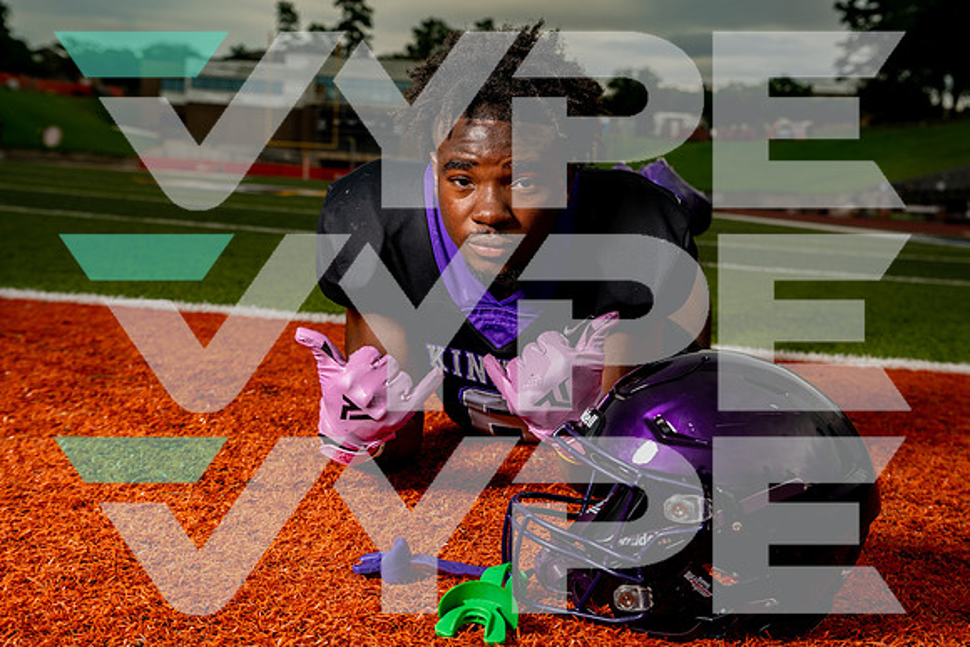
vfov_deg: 29.9
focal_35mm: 45
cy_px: 324
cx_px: 485
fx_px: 1213
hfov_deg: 43.6
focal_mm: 45
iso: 100
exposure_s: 1/200
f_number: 5.6
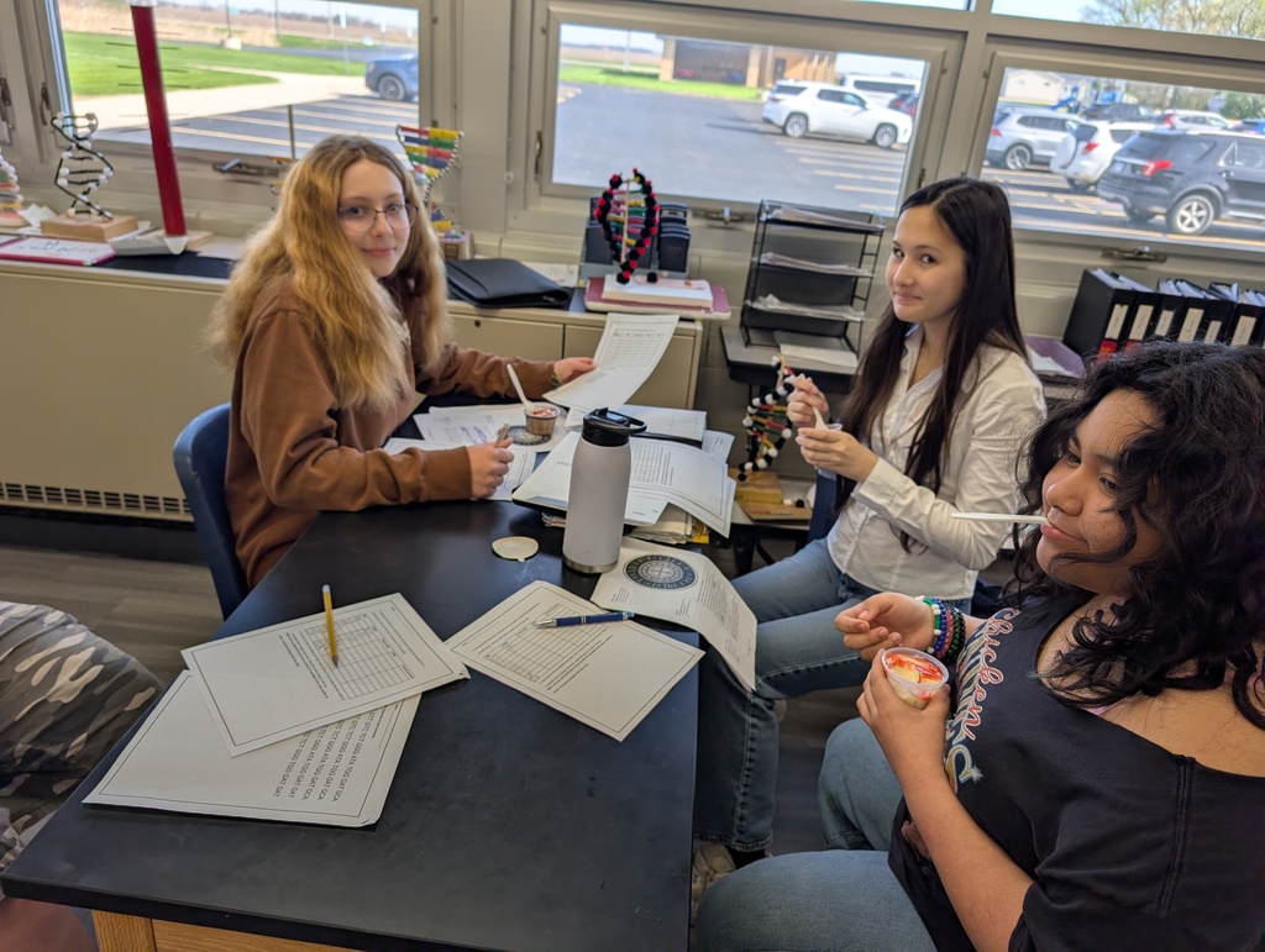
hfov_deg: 71.5
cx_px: 632
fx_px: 878
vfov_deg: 56.9
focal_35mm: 24
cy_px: 476
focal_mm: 6.9
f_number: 1.68
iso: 21
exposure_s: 1/82.2
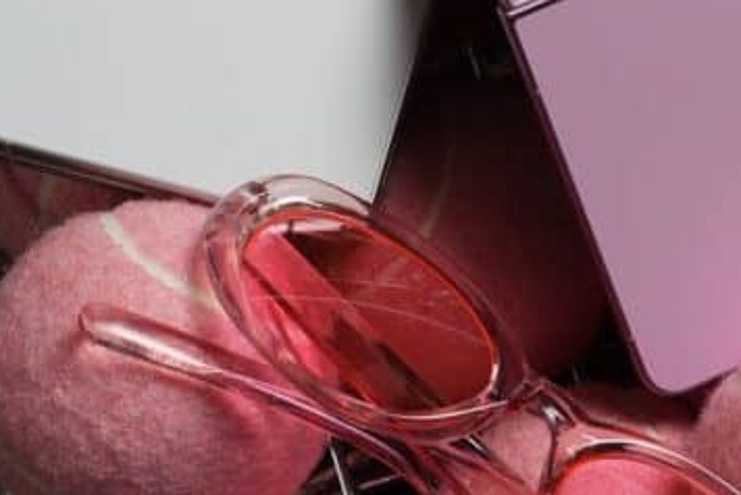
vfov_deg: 8.7
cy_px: -7
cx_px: 855
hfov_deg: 12.7
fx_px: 3255
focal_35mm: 158
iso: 500
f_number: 5.6
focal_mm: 37
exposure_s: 1/250
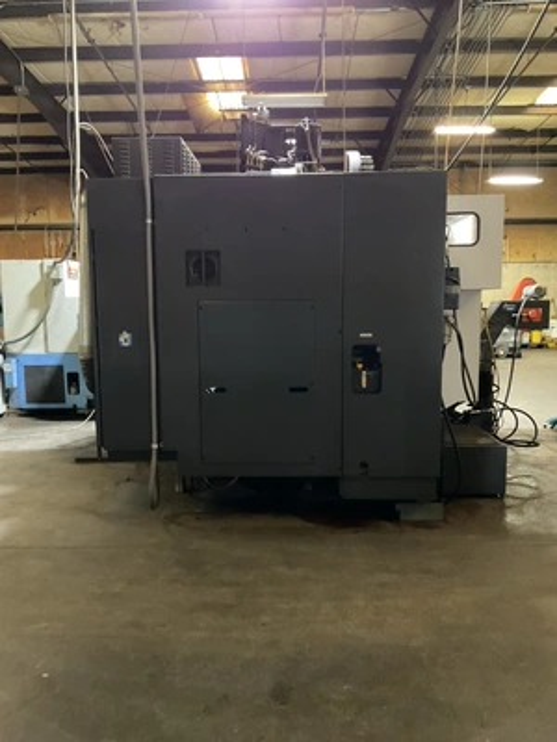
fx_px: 622
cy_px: 371
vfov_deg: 61.7
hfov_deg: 48.2
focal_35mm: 29
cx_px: 278
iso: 500
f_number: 1.8
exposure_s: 1/24
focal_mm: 3
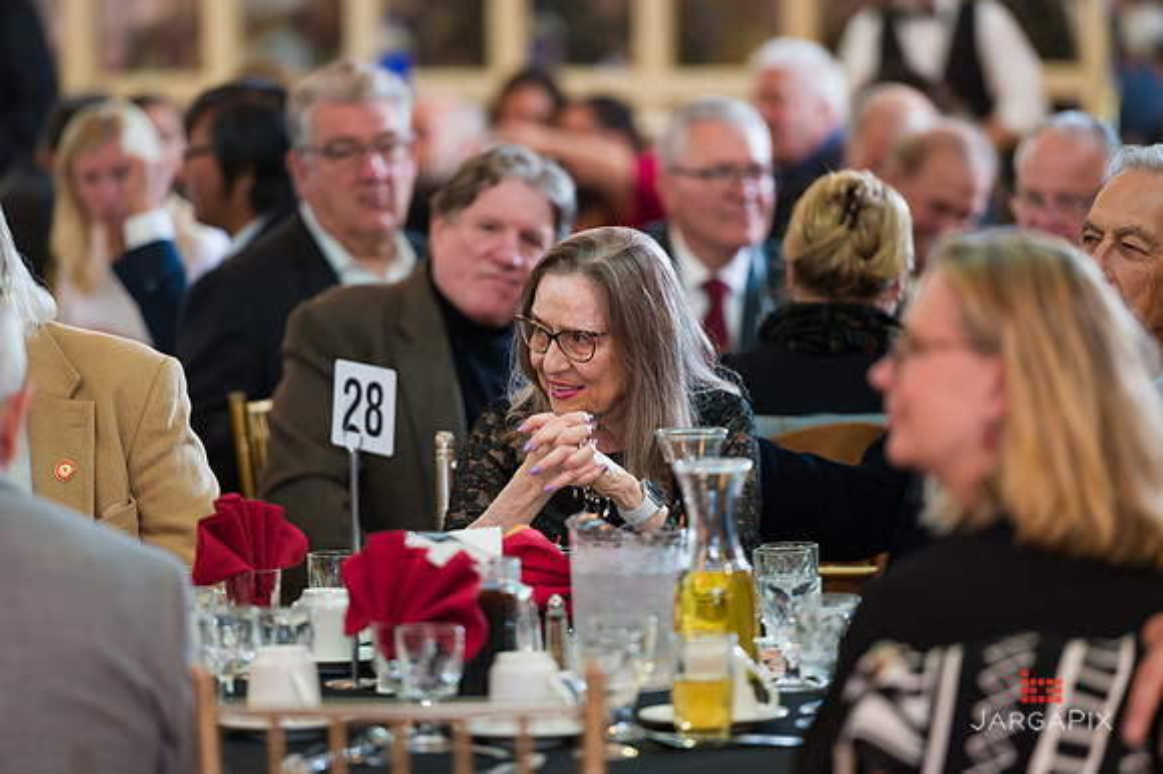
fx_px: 6679
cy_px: 387
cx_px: 583
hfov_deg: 10.0
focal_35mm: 207
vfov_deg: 6.6
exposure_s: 1/200
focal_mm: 200
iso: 1250
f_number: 3.2
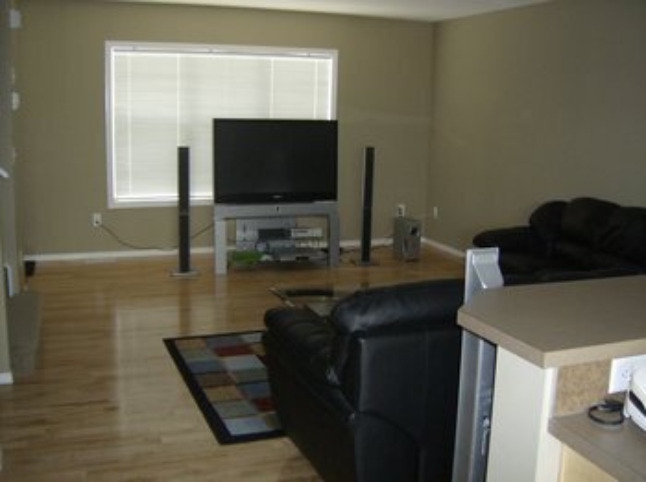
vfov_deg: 39.5
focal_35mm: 36
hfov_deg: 51.4
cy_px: 241
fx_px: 670
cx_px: 323
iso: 200
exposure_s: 1/60
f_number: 2.8
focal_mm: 6
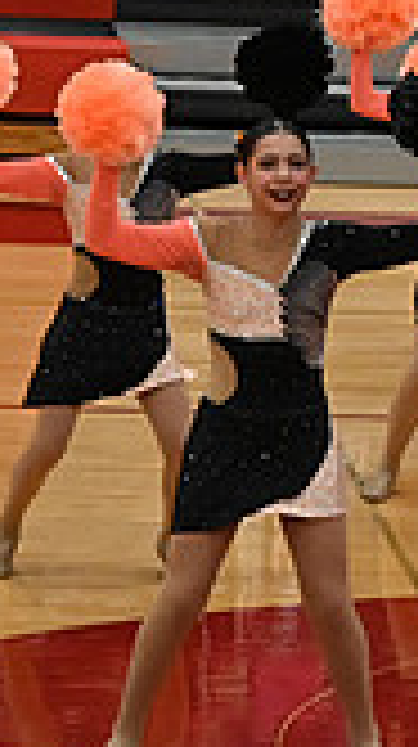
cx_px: 1173
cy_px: 313
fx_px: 7609
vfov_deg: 5.6
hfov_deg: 3.1
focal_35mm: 385
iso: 3200
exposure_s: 1/400
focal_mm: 70
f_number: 4
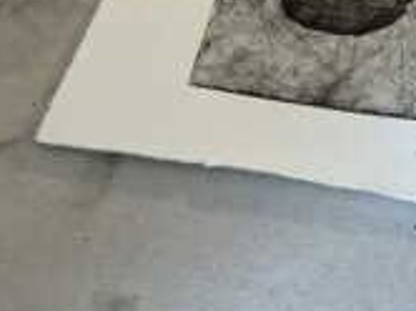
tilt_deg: -40.7
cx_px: 293
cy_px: -3
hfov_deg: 27.6
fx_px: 840
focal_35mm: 70
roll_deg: -4.3
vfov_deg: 20.3
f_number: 1.8
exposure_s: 1/60
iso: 64
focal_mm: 3
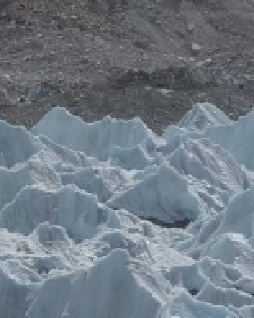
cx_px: -264
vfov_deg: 7.4
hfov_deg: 5.8
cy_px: -5
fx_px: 2445
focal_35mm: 260
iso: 125
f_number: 8
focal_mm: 10.4
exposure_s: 1/1000
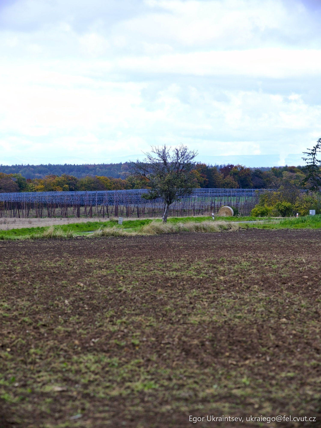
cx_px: 160
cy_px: 214
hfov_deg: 9.4
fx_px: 1954
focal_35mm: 158
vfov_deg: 12.5
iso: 100
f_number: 8
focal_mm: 200
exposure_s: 1/56
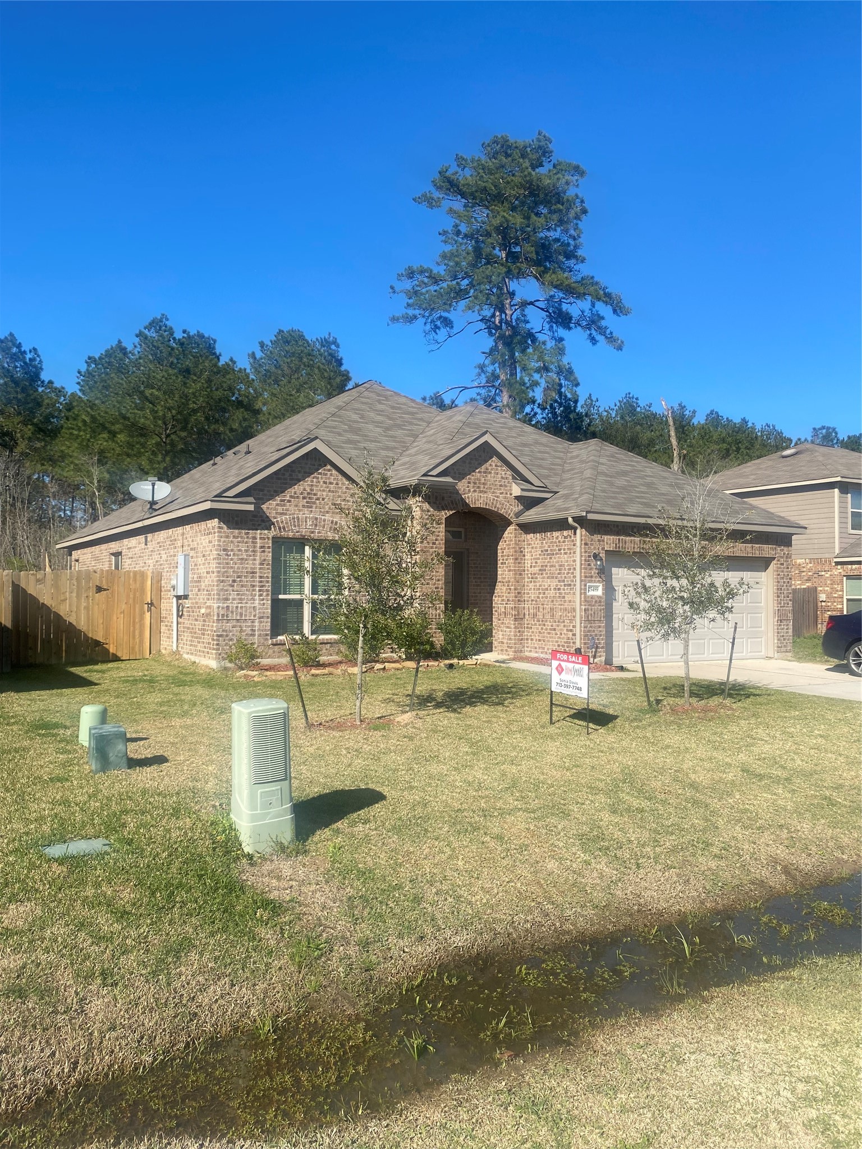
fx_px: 863
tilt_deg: +2.7
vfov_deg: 67.3
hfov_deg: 53.1
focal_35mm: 26
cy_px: 574
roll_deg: -0.5
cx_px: 431
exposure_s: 1/3040
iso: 32
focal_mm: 4.25
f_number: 1.8
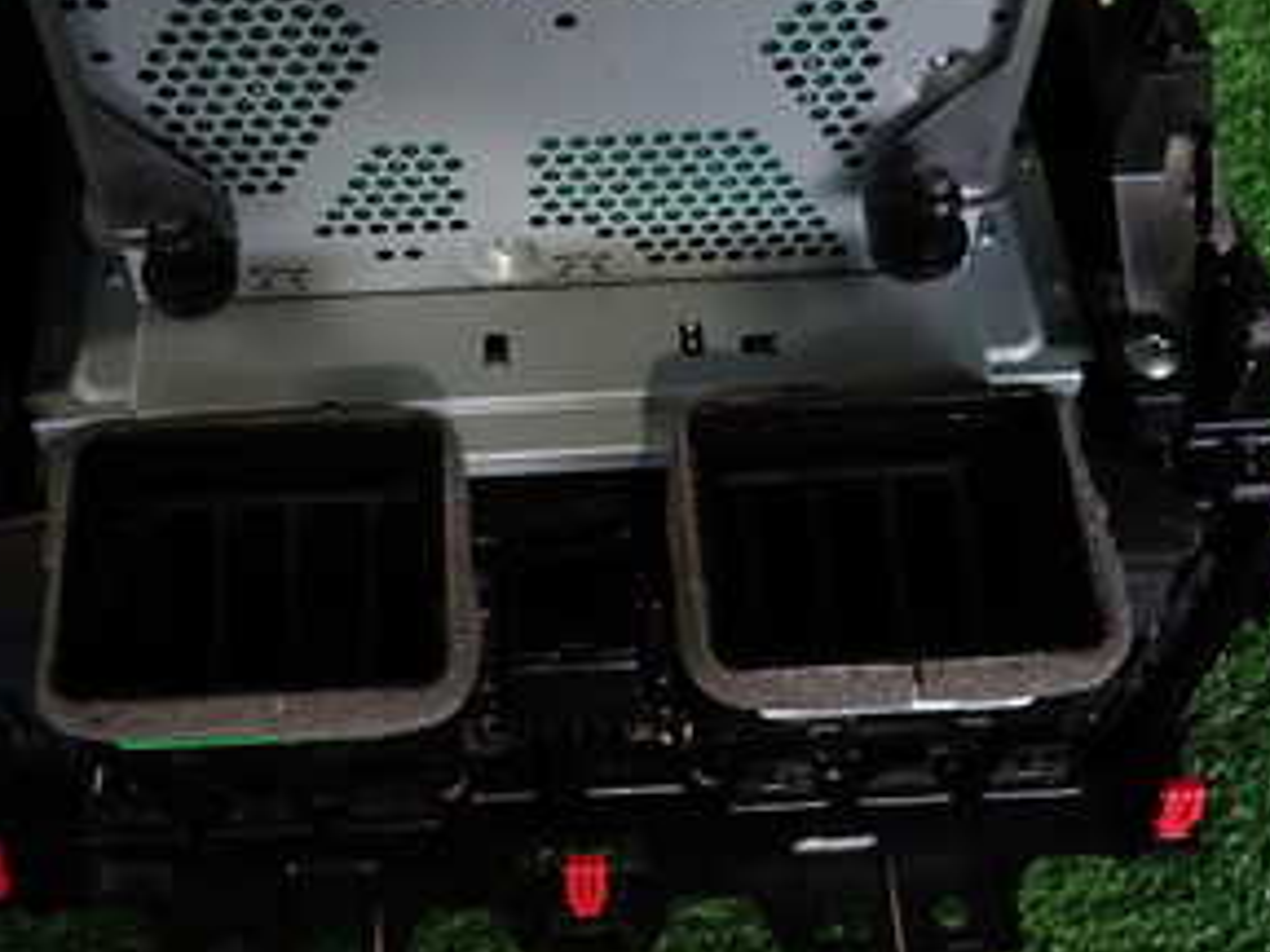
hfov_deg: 36.7
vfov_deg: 27.3
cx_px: 542
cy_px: 154
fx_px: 1908
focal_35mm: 52
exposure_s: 1/60
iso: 160
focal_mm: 4.5
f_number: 2
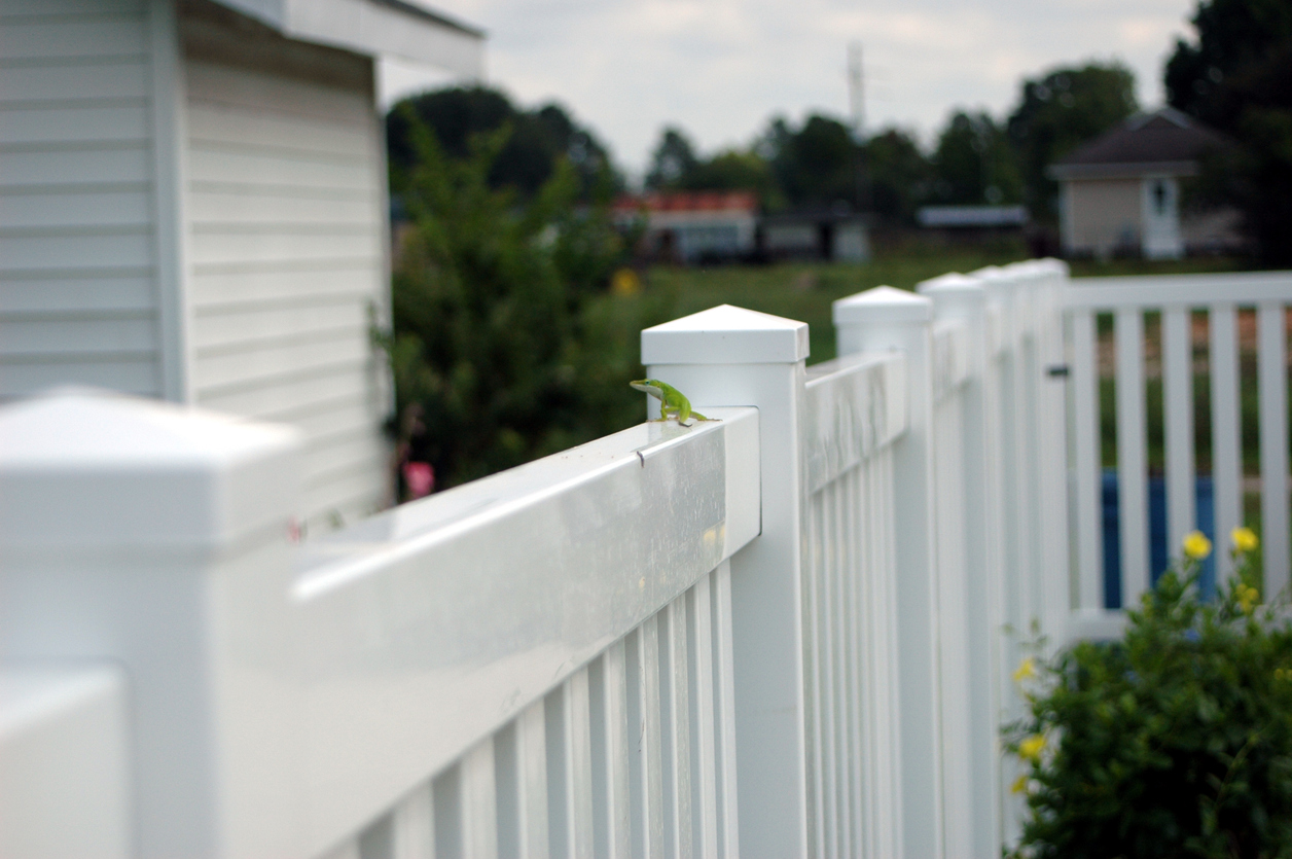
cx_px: 646
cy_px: 430
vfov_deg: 11.4
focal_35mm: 120
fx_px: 4303
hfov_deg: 17.1
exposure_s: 1/1000
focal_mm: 80
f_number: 5.6
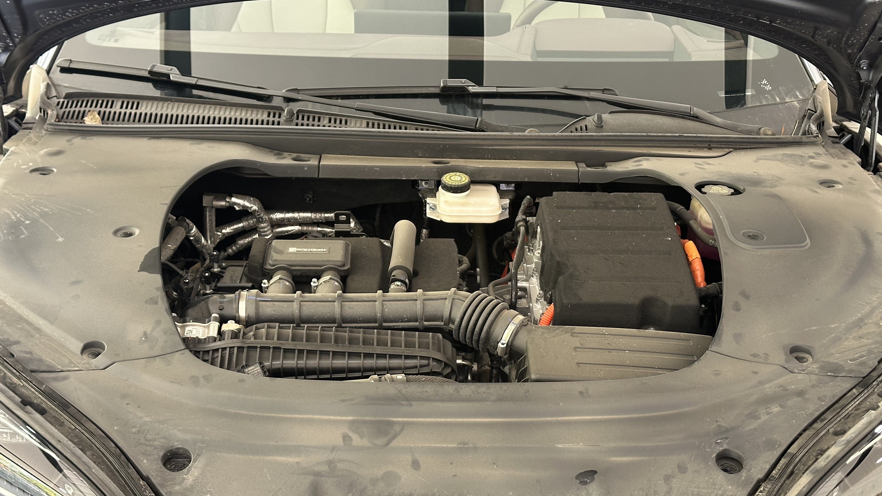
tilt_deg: -23.0
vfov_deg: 22.6
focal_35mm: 53
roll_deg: -0.7
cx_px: 445
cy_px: 293
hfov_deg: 39.2
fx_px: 1240
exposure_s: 1/58
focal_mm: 6.86
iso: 160
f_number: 1.78
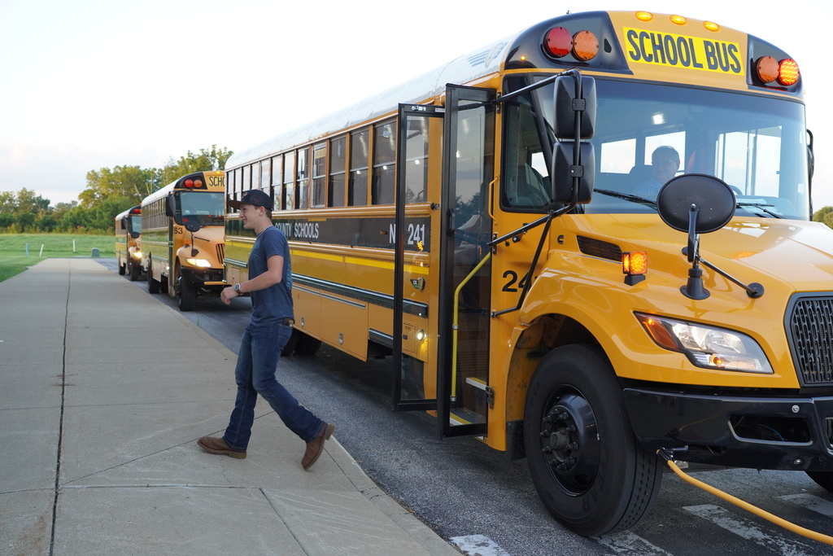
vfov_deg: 36.9
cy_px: 278
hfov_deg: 53.1
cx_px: 416
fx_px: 833
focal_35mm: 36
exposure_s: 1/160
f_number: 4
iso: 400
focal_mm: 24
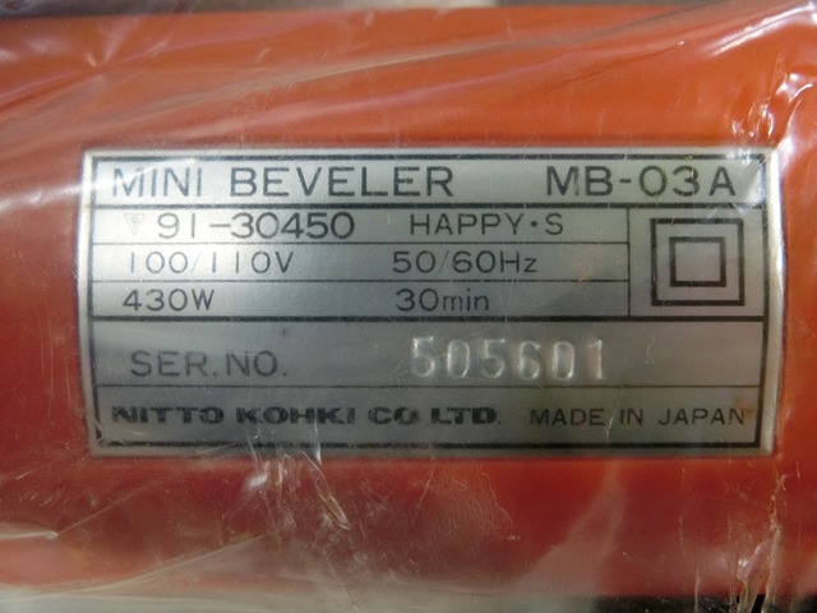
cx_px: 408
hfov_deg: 47.9
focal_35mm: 39
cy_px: 306
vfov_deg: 36.8
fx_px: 920
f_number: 4.1
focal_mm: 6.9
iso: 800
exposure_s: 1/60
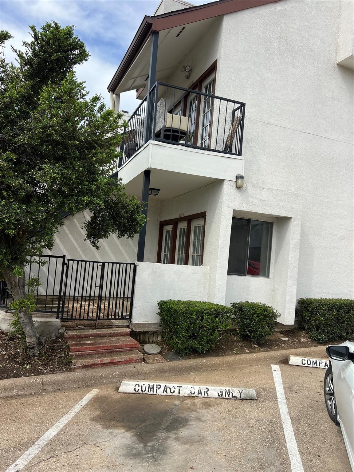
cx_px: 177
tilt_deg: +4.0
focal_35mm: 26
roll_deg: -1.9
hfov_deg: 53.1
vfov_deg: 67.3
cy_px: 236
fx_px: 355
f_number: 1.5
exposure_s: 1/3356
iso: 50
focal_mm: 5.7
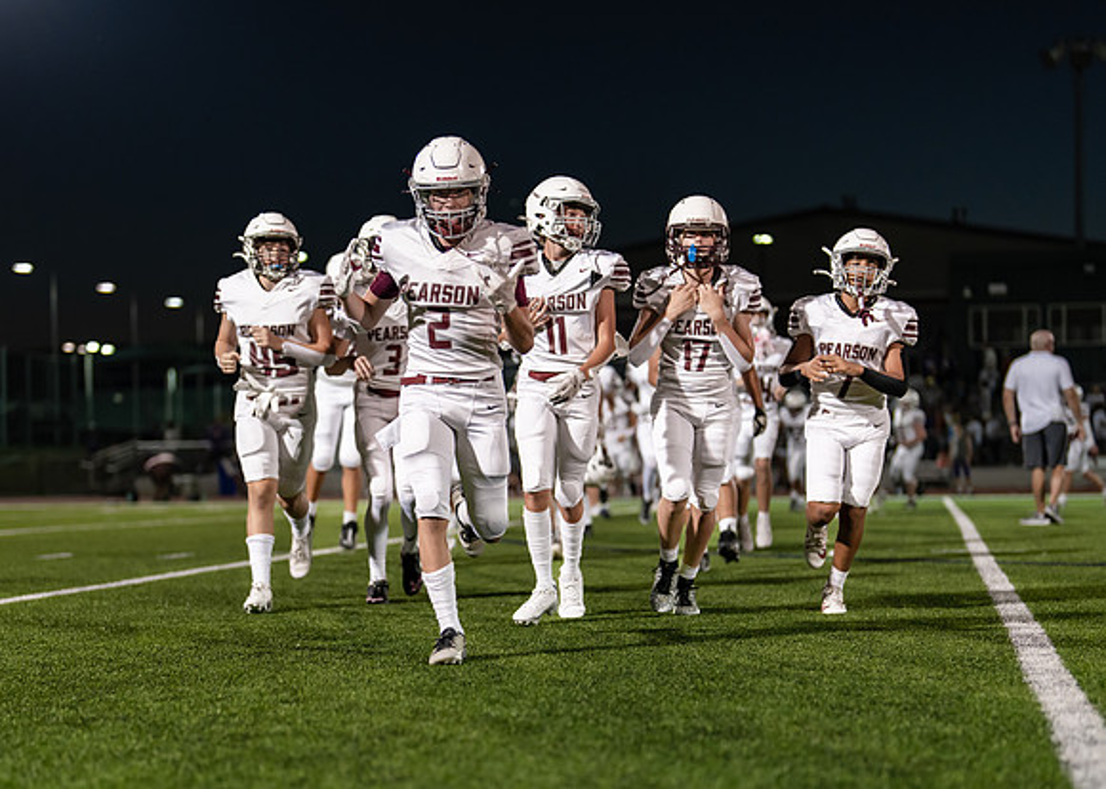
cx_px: 490
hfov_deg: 28.0
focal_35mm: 71
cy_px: 526
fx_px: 2216
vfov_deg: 20.1
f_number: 1.2
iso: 800
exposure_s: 1/1000
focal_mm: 50
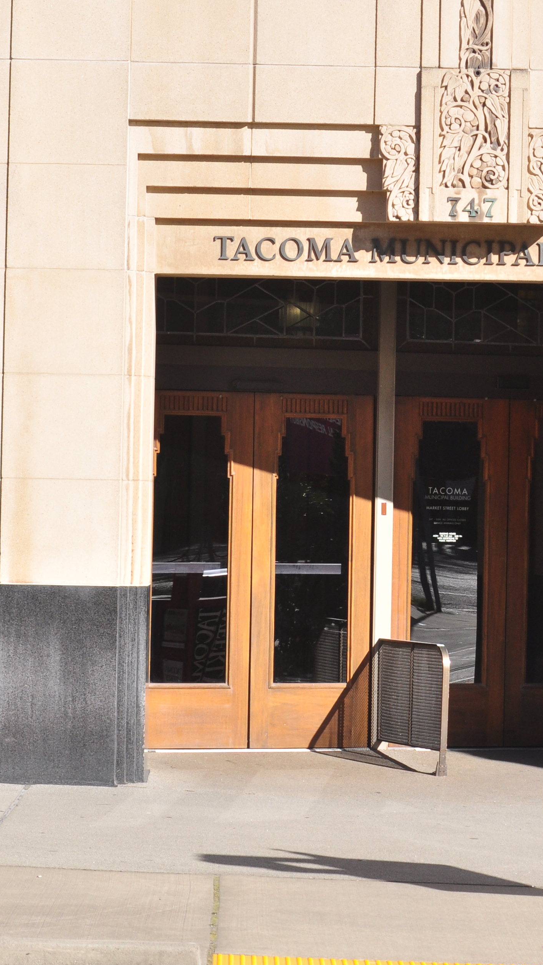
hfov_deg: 8.2
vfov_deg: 14.5
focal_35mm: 148
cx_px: 449
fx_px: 3786
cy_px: 370
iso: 200
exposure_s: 1/250
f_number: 10
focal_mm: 55
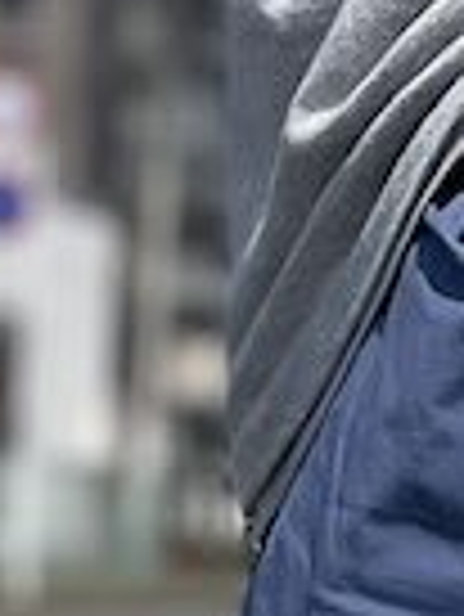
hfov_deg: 8.2
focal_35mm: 182
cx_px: 383
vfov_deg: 9.8
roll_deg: -3.0
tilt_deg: -8.4
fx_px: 3248
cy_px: 1367
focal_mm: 4.2
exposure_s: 1/6897
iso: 50
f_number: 1.6
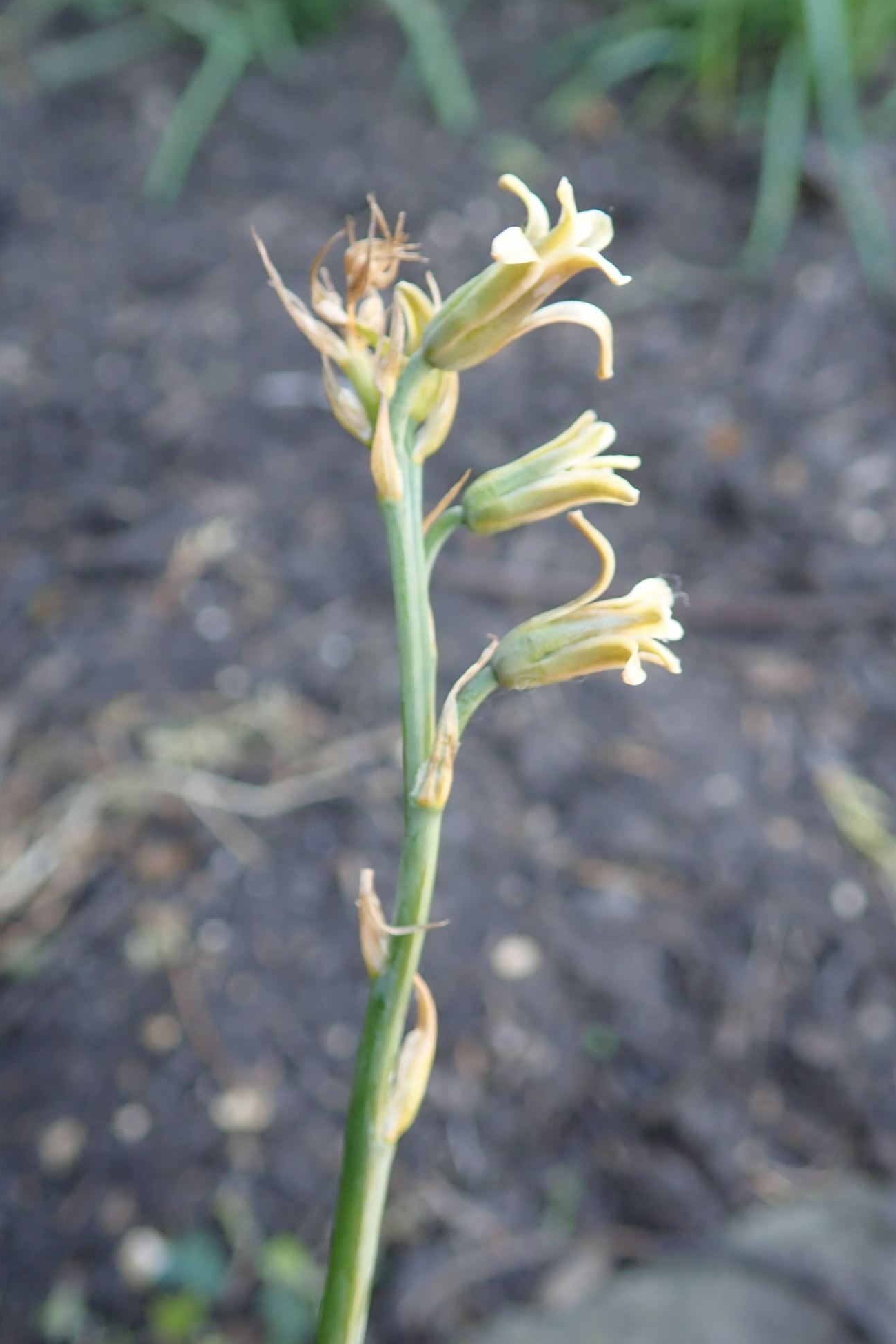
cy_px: 688
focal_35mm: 32
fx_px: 1195
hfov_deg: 41.0
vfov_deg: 58.7
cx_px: 502
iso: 160
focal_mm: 5.5
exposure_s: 1/125
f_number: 2.3
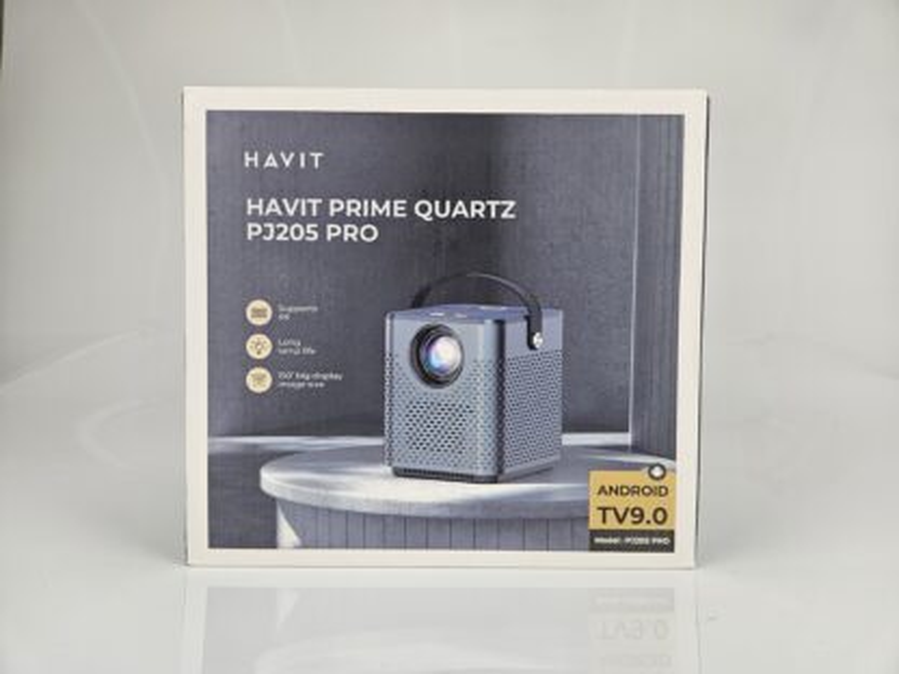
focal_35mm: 23
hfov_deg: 73.9
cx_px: 450
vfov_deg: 58.9
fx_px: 597
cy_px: 337
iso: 32
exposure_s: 1/100
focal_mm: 5.4
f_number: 1.8
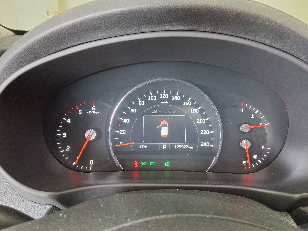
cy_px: 116
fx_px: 249
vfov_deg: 49.7
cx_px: 154
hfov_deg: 63.4
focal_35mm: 28
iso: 160
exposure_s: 1/30
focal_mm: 2.91
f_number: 1.9
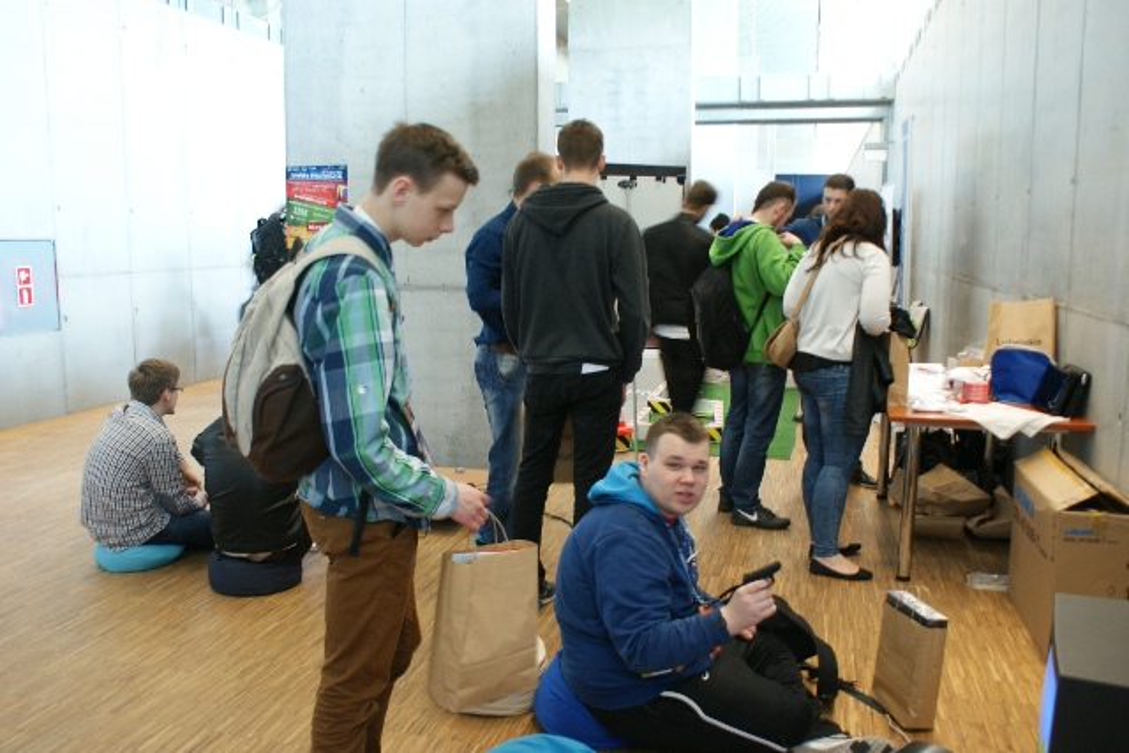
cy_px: 376
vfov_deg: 43.6
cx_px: 564
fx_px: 941
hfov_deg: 61.9
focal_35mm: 30
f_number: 4
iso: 400
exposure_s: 1/8
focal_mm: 20
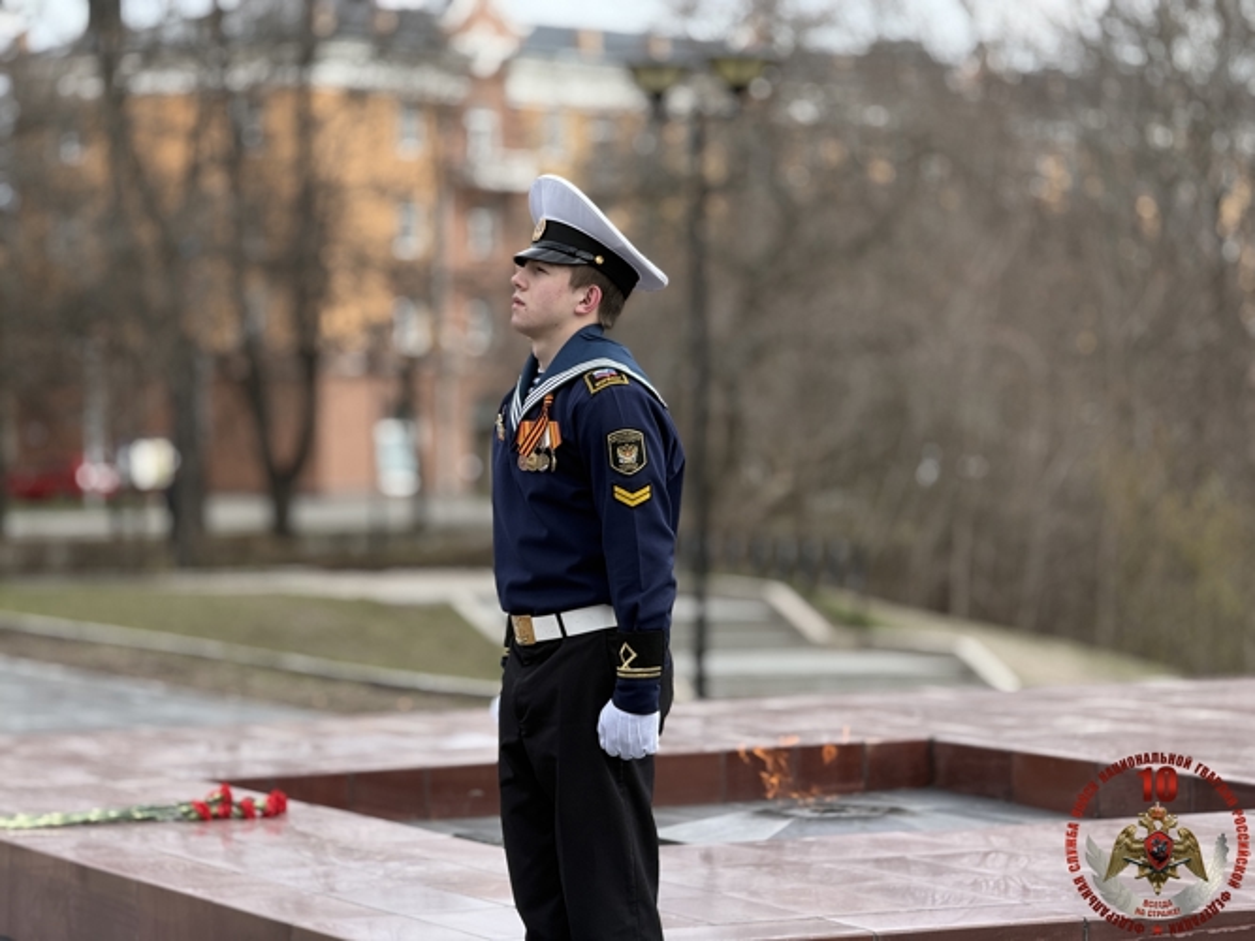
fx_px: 4350
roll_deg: +1.0
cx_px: 628
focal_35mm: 120
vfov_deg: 12.3
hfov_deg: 16.4
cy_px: 470
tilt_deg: -1.0
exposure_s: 1/533
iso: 64
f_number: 2.8
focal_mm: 15.66
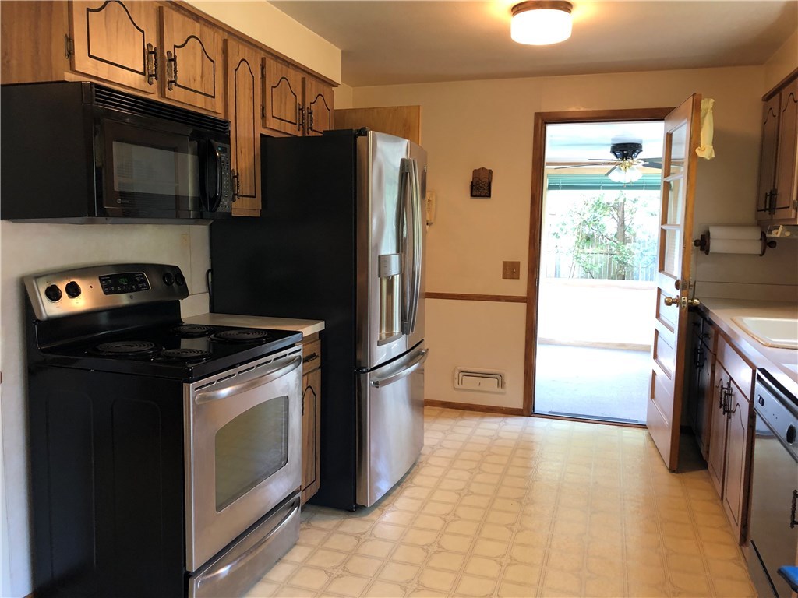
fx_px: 645
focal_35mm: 28
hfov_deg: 63.4
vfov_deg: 49.7
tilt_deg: -6.2
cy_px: 299
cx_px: 399
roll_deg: -0.1
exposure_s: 1/17
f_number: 1.8
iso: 40
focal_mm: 3.99
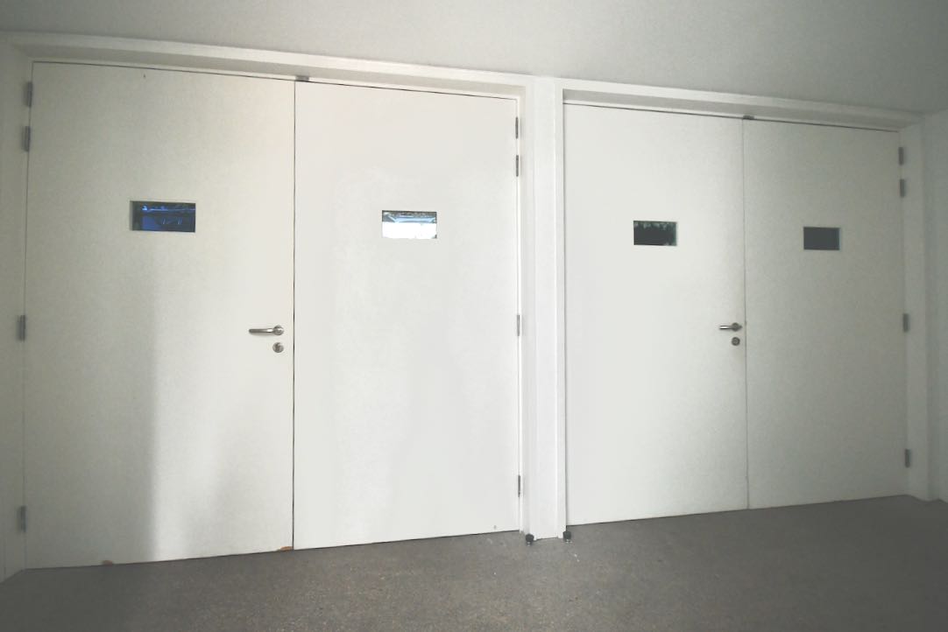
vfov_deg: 77.4
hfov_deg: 100.4
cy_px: 316
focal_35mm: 15
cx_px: 474
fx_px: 395
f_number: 4
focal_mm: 10
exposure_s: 1/125
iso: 1600
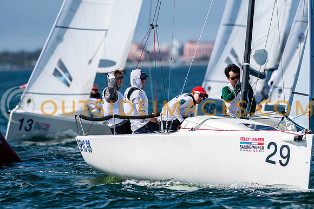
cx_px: 157
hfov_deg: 4.6
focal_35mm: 450
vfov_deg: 3.1
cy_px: 104
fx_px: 3926
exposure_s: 1/4000
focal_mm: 300
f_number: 5
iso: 200
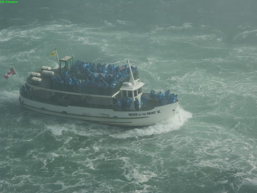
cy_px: 96
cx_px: 128
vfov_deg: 8.4
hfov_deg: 11.2
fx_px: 1314
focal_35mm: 177
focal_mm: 45.29
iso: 64
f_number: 7.1
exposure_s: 1/400
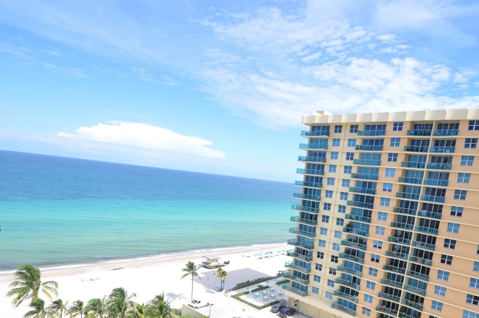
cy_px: 229
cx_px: 282
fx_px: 292
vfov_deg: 55.0
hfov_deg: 77.9
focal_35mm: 22
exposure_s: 1/250
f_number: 8
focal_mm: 10
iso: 200
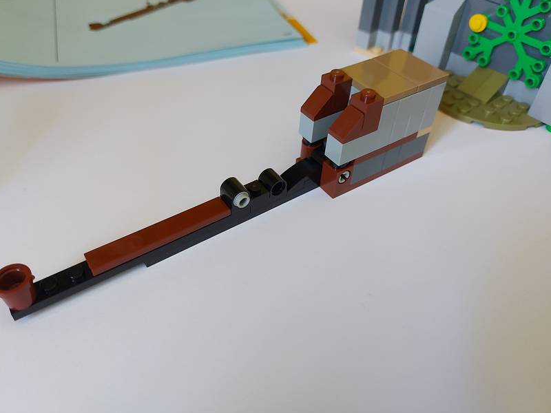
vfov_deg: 51.3
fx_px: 430
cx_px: 249
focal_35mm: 27
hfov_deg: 65.2
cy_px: 186
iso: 250
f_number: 1.8
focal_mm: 5.23
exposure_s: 1/60
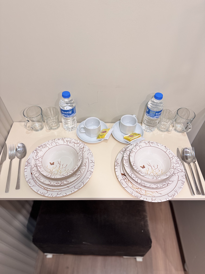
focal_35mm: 24
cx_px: 102
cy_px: 137
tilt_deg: -49.8
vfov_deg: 71.6
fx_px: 190
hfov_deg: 56.8
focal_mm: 6.76
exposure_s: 1/50
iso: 320
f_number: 1.78
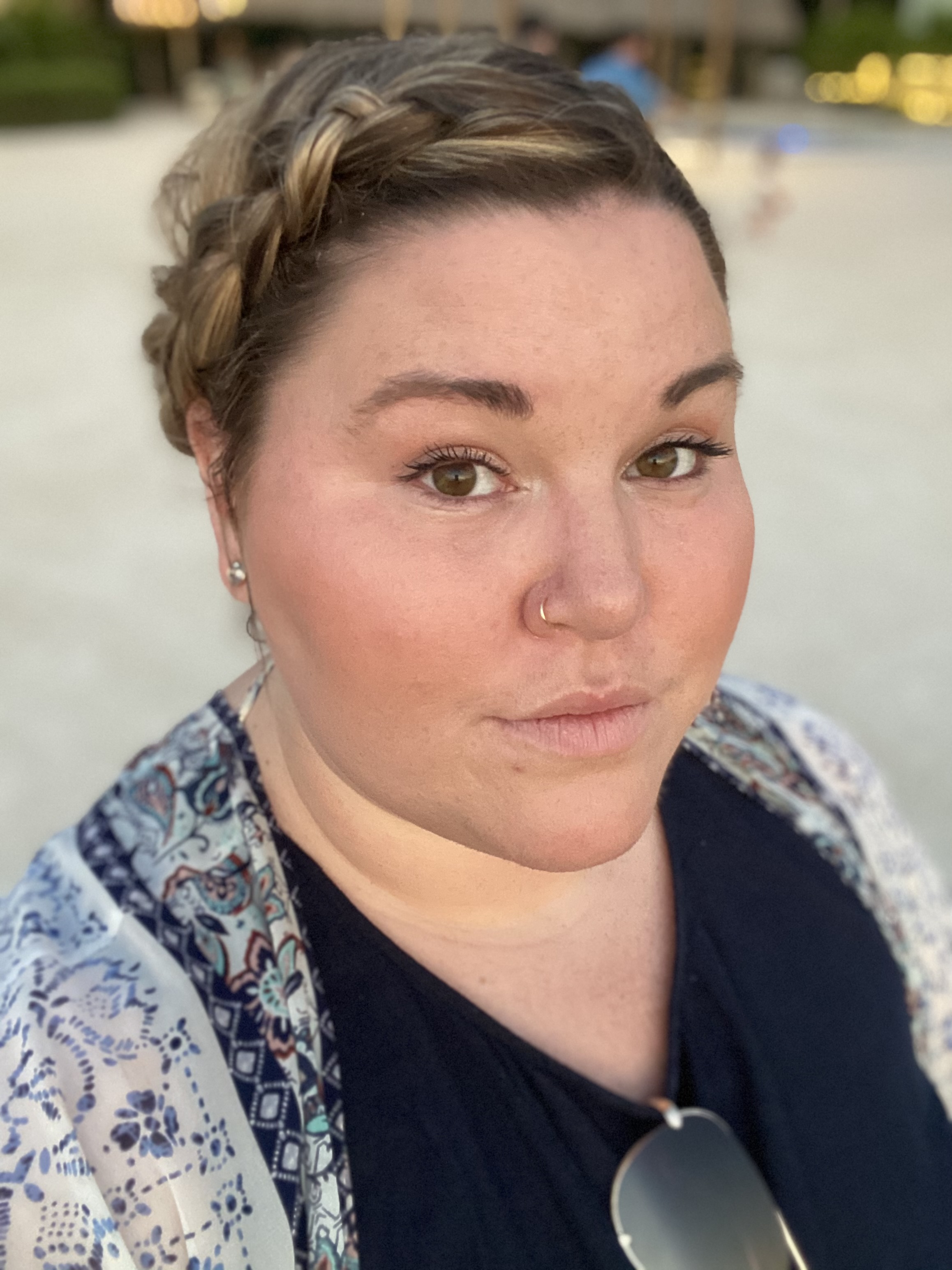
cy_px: 635
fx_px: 1100
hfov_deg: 46.8
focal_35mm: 30
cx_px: 476
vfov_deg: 60.0
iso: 400
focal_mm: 2.71
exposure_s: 1/39
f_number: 2.2
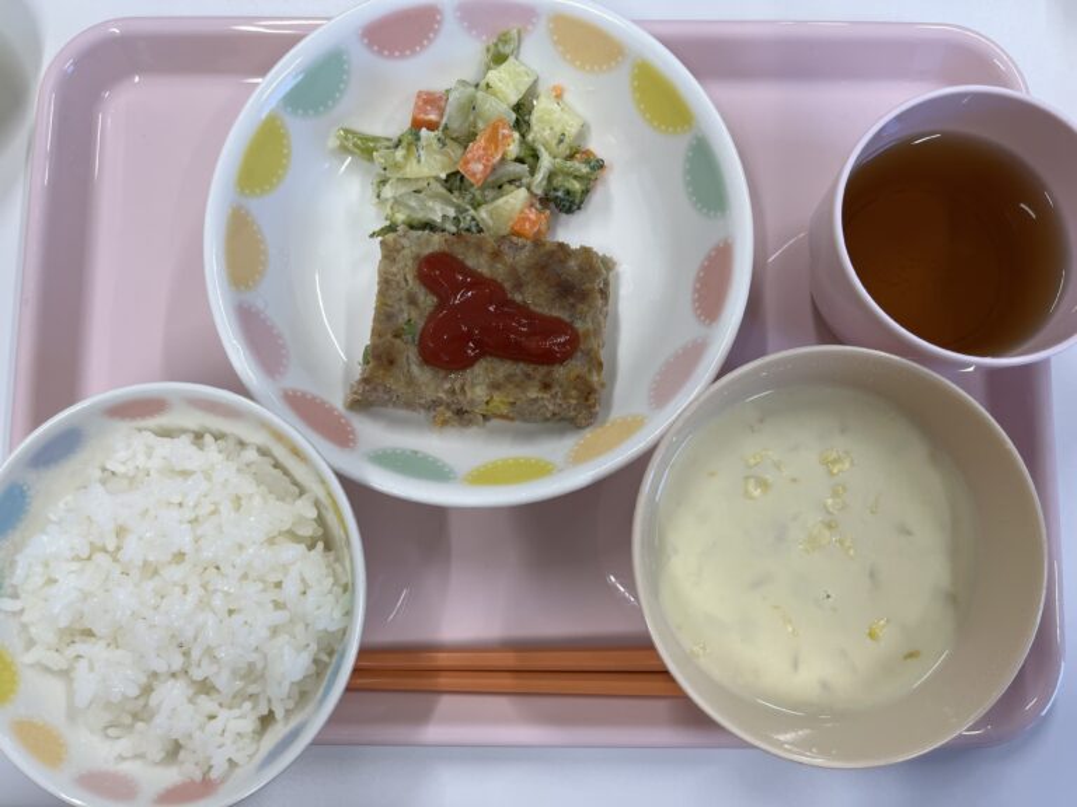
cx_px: 538
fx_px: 809
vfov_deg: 53.1
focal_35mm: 26
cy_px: 404
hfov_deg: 67.3
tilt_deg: -84.0
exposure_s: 1/122
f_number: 1.6
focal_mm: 5.1
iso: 40
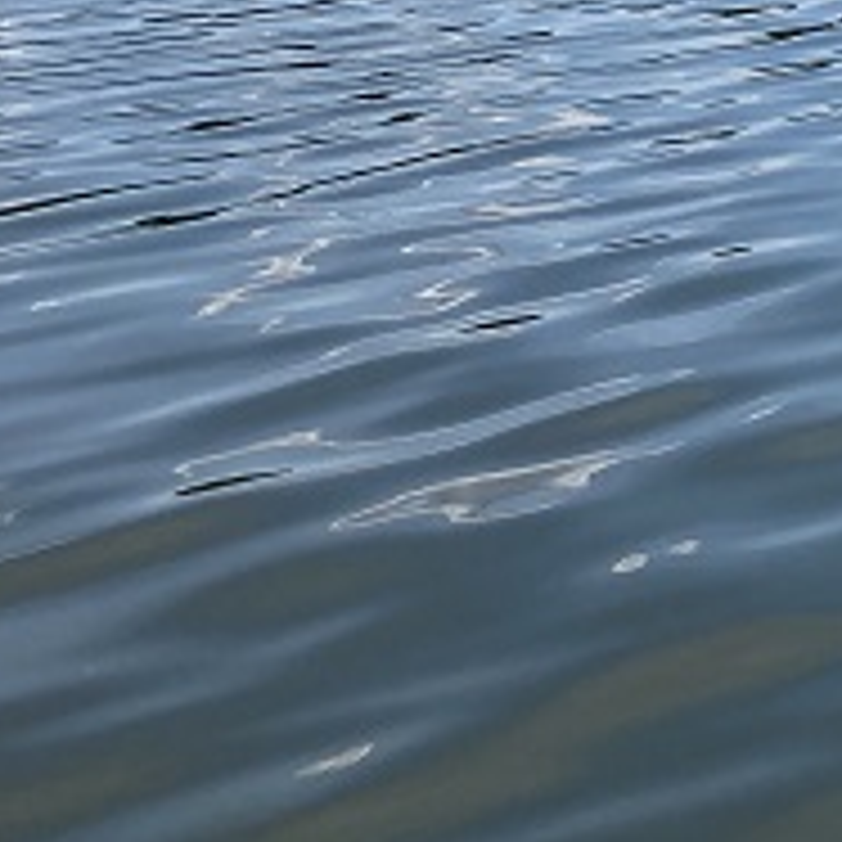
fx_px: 2917
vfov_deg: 15.4
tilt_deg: +1.1
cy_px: -347
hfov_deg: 14.8
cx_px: 1400
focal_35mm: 106
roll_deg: +1.5
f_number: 1.8
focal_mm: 3.99
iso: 20
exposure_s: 1/4808
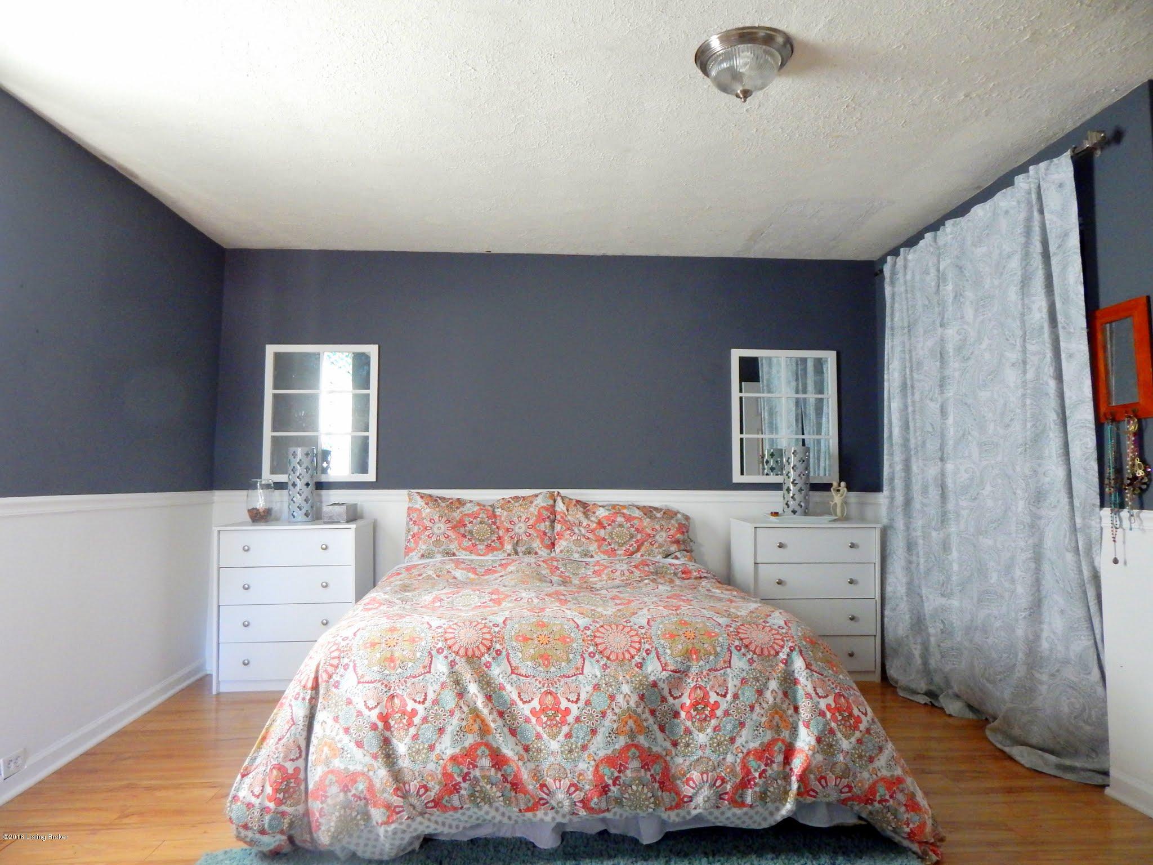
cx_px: 576
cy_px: 432
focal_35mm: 22
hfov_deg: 76.4
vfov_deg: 61.1
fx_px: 733
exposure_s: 1/20
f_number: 3
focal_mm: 4
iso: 400
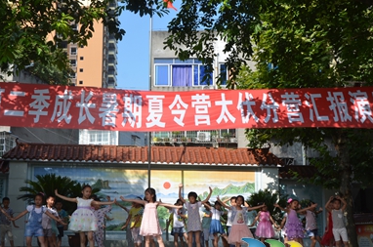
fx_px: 527
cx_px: 165
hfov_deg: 38.9
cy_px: 142
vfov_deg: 26.3
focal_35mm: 51
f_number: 8
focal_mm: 26
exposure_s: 1/250
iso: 180
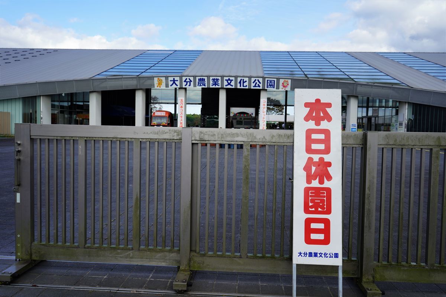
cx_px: 223
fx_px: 372
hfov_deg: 61.9
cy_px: 148
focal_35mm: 30
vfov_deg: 43.6
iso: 100
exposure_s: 1/320
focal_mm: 30
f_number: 5
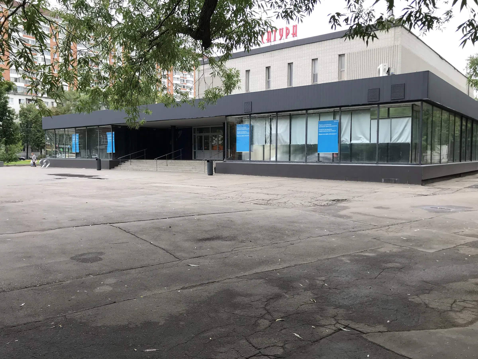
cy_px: 180
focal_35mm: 28
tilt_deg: -2.3
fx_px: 387
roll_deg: +0.0
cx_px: 239
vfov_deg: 49.7
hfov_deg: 63.4
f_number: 1.8
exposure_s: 1/190
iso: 20
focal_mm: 3.99
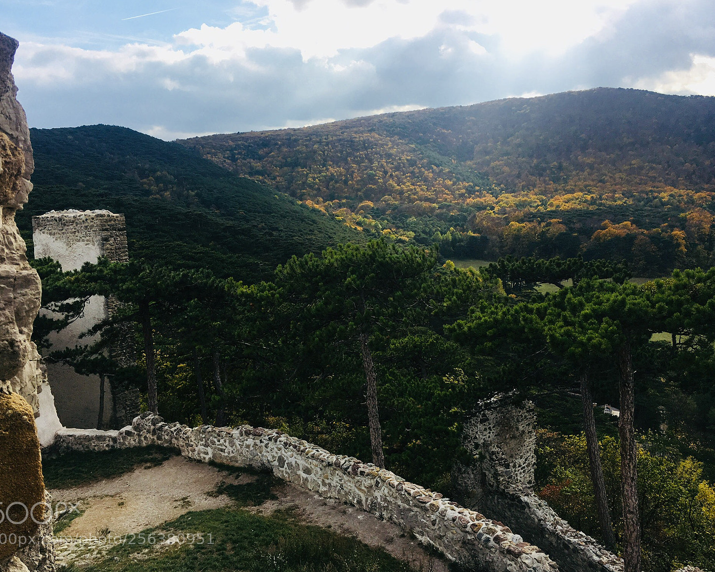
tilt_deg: -8.0
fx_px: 656
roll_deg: +2.2
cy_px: 284
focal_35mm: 31
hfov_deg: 57.2
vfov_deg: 47.1
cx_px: 350
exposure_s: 1/1221
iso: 25
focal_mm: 4.15
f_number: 2.2
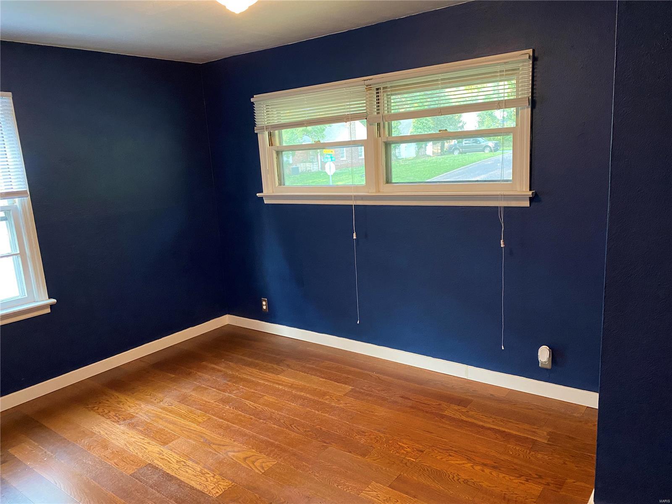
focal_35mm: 26
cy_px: 252
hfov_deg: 67.3
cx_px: 336
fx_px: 505
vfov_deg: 53.1
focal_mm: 4.25
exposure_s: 1/40
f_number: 1.8
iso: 640
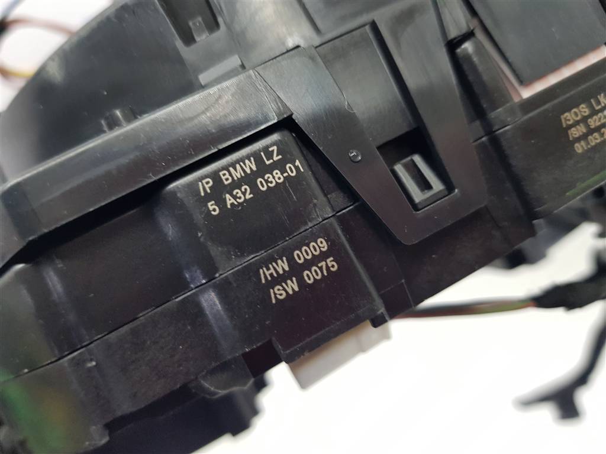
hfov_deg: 67.3
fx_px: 455
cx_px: 303
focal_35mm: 26
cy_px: 227
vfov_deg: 53.1
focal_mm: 4.2
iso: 160
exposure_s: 1/100
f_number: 1.7
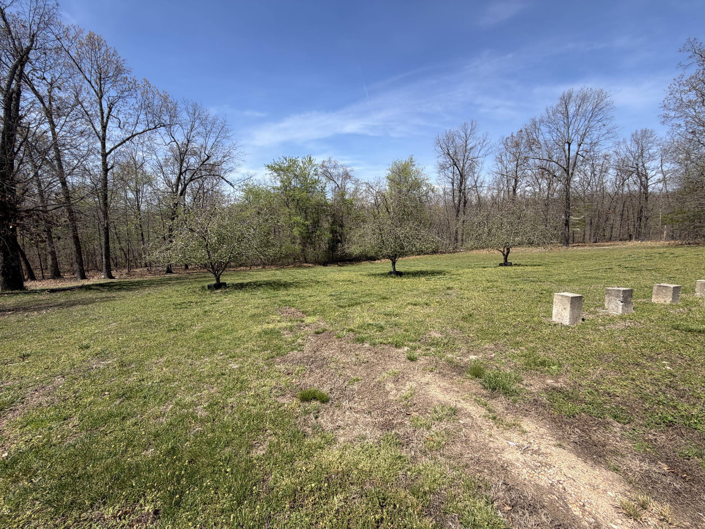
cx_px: 352
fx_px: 285
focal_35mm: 14
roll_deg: -0.9
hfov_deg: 102.1
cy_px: 264
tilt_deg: -7.4
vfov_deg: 85.7
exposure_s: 1/770
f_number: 2.2
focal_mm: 2.22
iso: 25
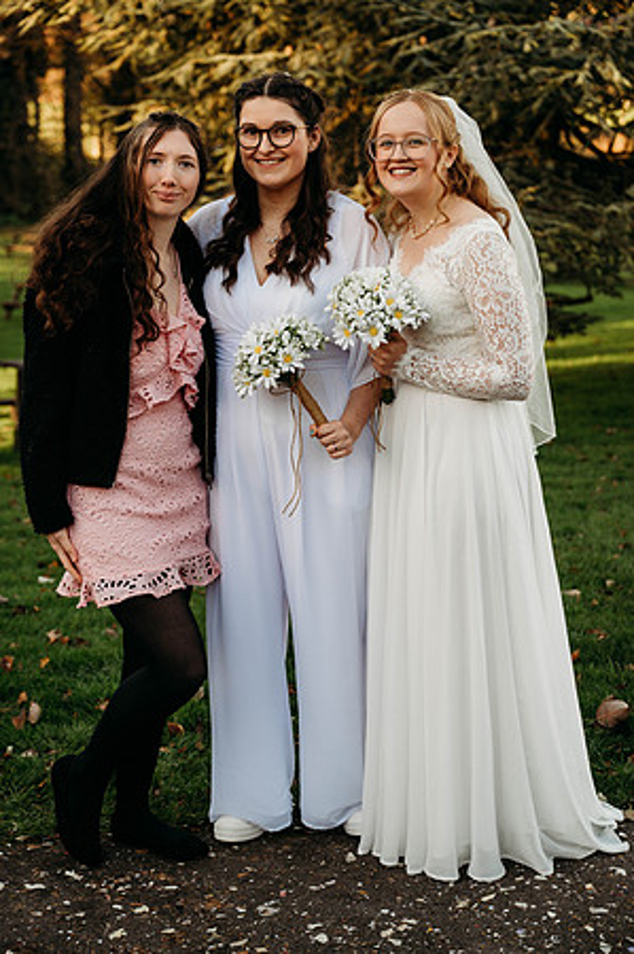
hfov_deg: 20.9
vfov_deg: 31.0
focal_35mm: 65
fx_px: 1721
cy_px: 477
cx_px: 317
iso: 100
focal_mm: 65
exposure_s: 1/250
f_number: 4
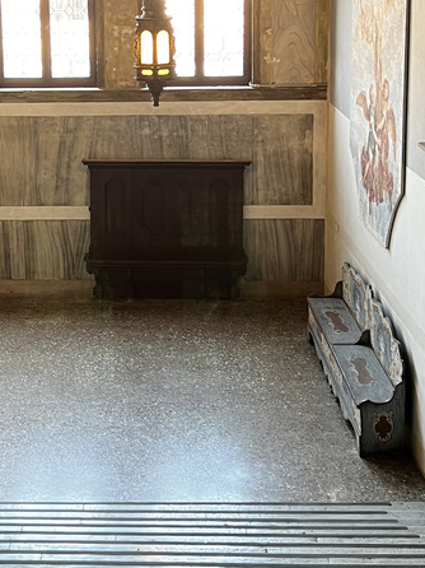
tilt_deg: -9.2
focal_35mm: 70
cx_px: 139
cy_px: 129
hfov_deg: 20.9
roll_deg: +0.8
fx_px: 1147
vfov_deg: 27.3
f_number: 1.5
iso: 80
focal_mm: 5.7
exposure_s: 1/50
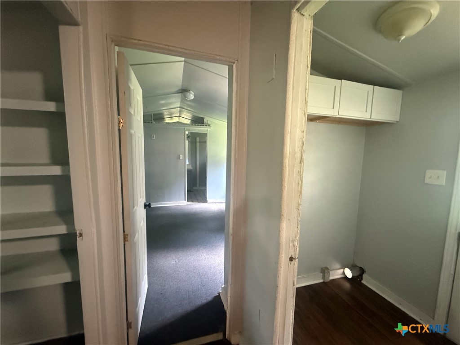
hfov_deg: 102.1
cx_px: 230
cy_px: 172
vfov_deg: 85.7
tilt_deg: -4.9
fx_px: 186
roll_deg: -0.7
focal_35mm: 14
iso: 1000
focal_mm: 2.22
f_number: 2.2
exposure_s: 1/60
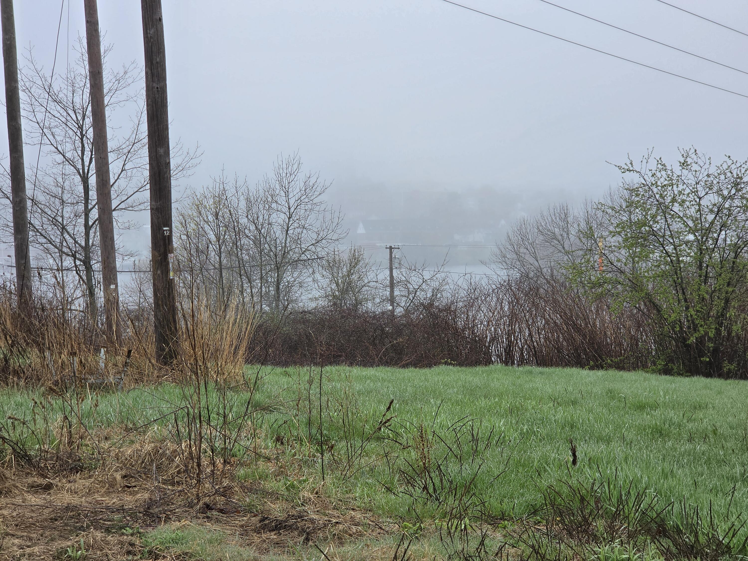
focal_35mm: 69
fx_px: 1491
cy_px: 280
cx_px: 374
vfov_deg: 21.3
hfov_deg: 28.2
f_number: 2.4
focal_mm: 7
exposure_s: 1/582
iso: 25
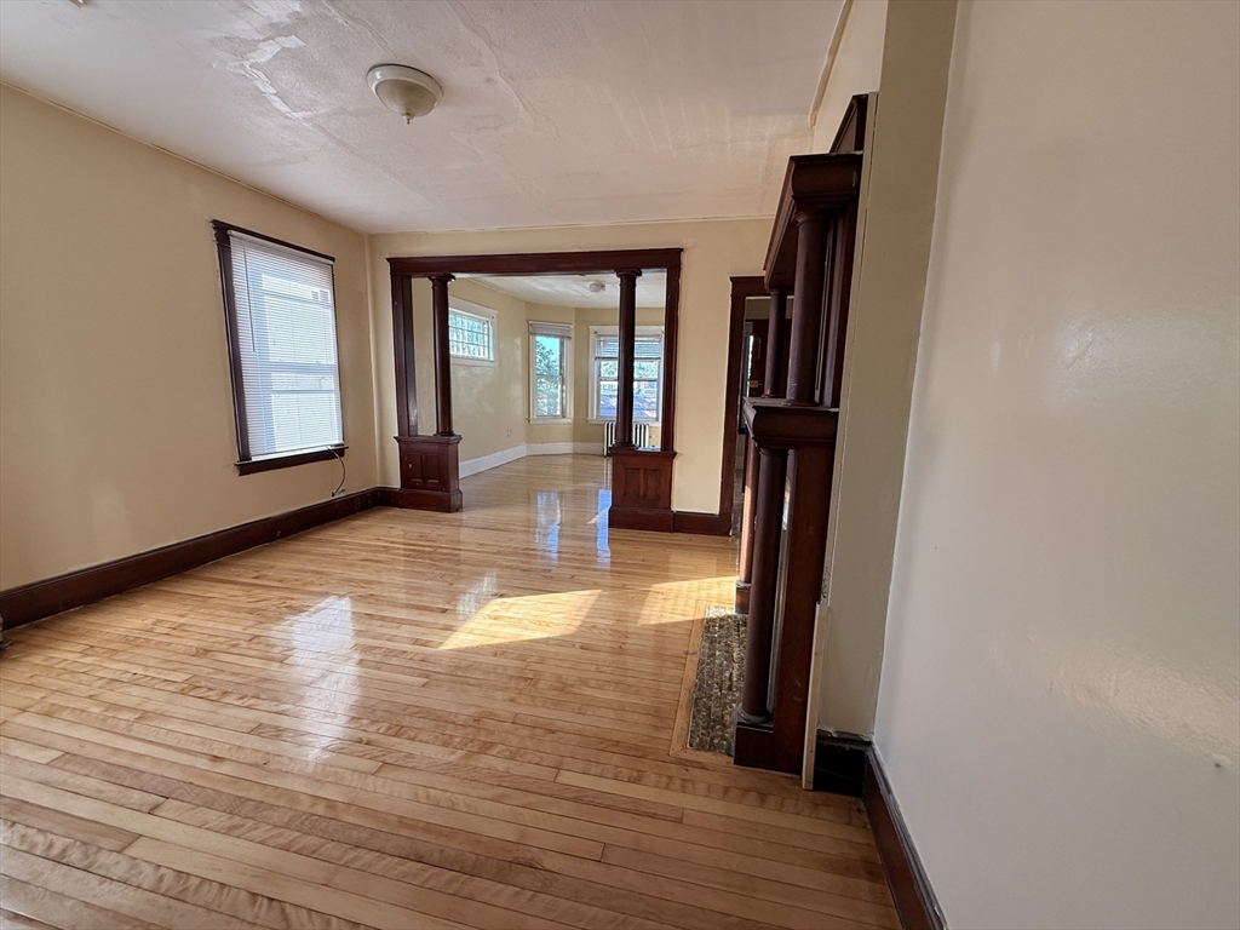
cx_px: 620
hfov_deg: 102.1
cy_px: 465
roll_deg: -1.5
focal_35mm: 14
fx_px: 502
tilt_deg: -8.5
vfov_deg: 85.7
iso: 160
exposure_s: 1/120
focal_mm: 2.22
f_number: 2.2
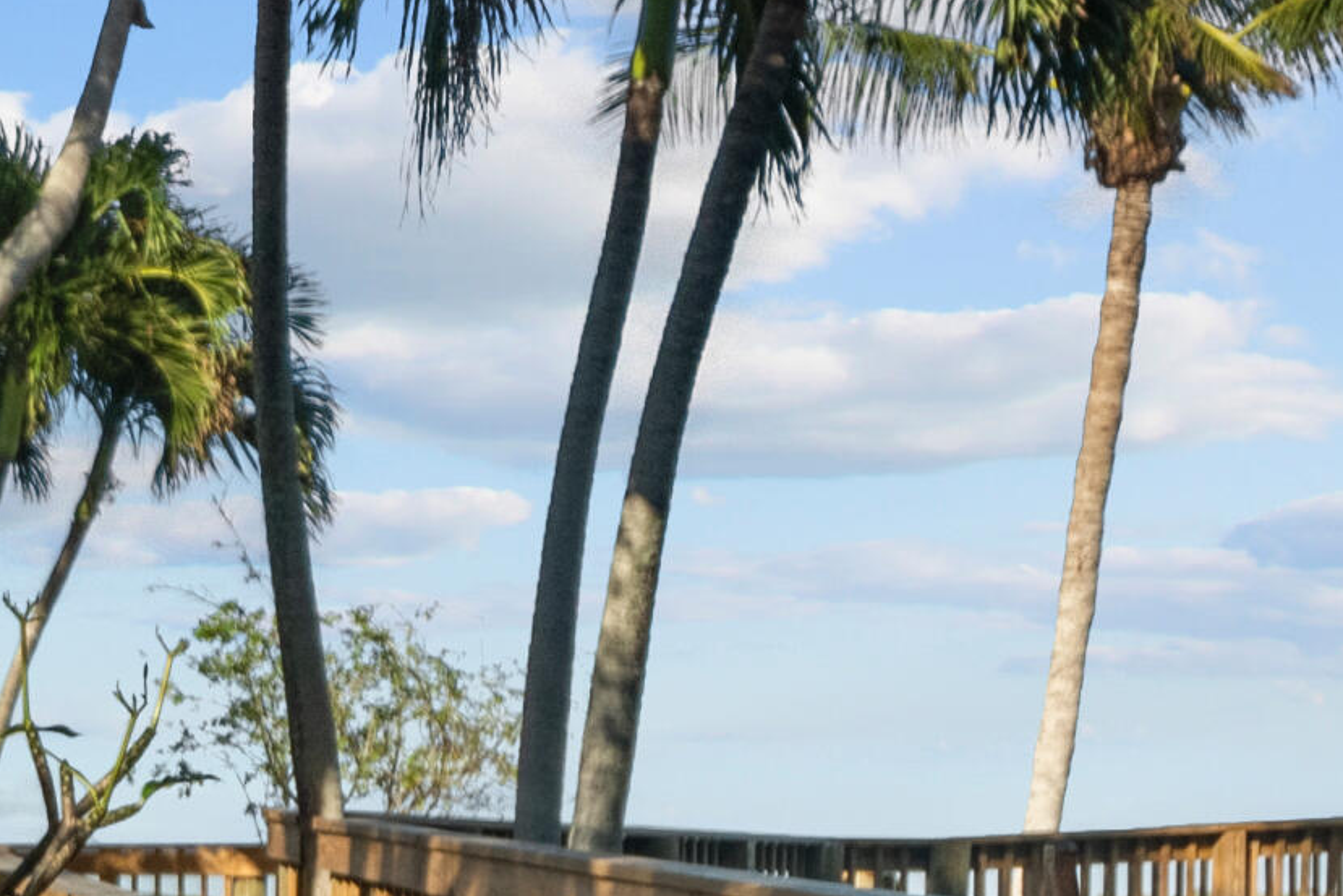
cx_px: -590
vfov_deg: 12.8
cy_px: 968
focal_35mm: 105
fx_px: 3918
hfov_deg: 17.7
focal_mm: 29
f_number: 4
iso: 2000
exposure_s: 1/5000
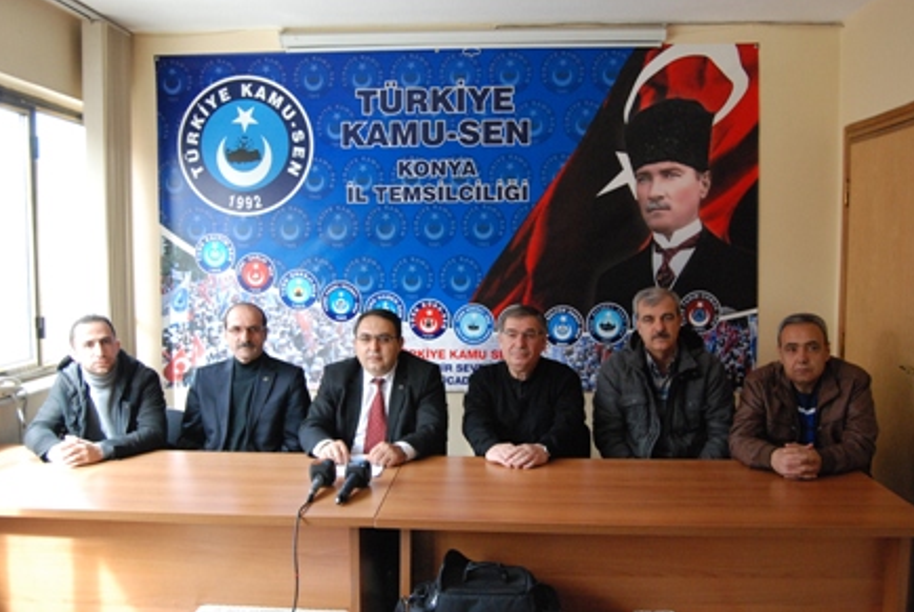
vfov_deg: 39.0
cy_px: 309
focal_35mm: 34
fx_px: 864
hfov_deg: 55.7
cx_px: 456
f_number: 5
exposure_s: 1/100
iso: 1600
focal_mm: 22
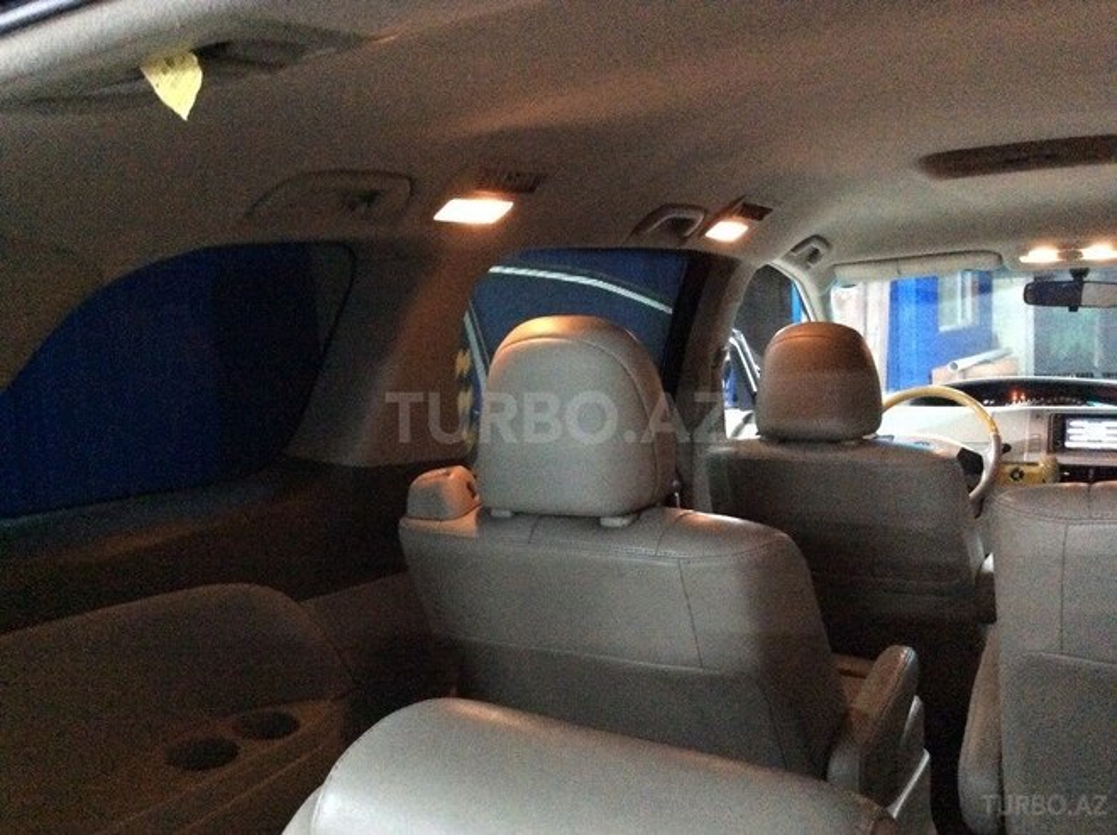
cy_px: 418
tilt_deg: -5.7
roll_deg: +4.4
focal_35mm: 32
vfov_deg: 44.1
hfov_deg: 56.9
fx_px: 1031
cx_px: 558
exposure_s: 1/17
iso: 640
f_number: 2.4
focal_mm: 3.3
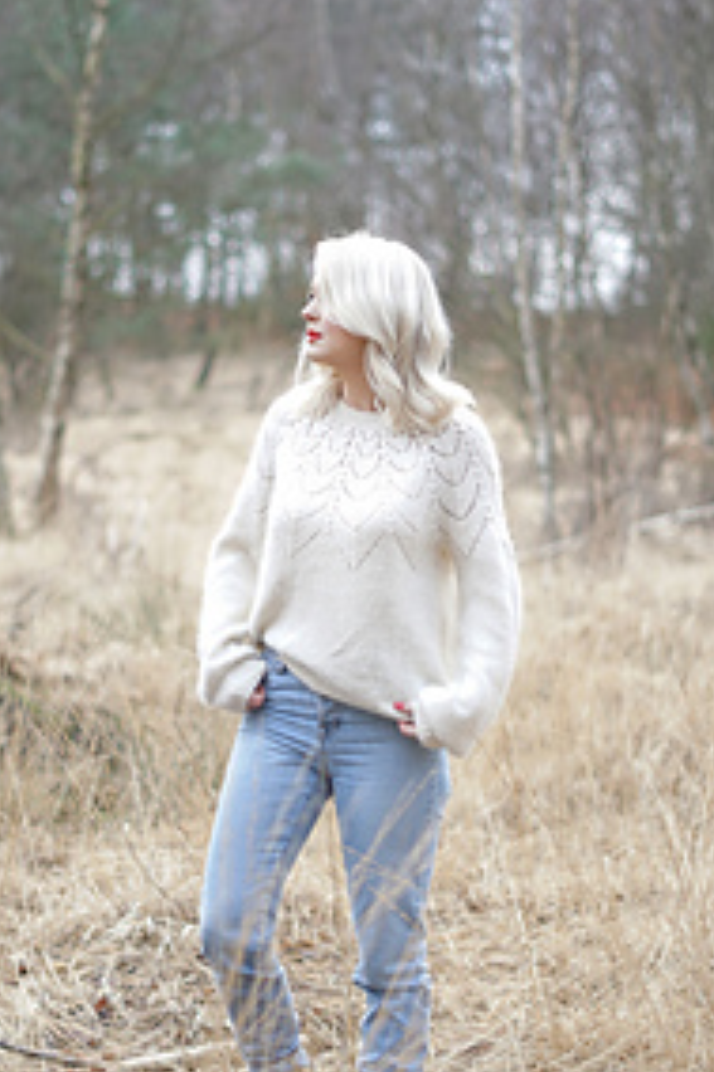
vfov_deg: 23.1
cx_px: 297
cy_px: 544
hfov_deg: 15.5
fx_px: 2621
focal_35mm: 88
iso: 200
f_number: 1.8
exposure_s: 1/80
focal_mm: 50
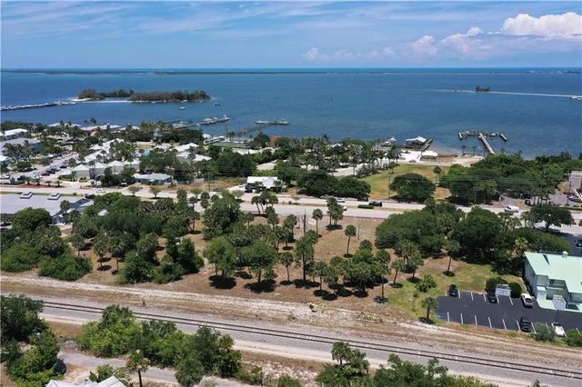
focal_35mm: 28
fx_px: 452
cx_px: 291
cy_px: 194
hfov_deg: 65.5
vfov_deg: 46.4
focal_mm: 10.26
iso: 100
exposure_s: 1/800
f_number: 6.3
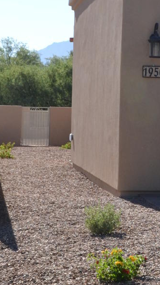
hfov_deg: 10.3
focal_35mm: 117
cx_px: 158
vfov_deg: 18.3
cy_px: 140
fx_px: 883
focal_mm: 22
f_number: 11
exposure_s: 1/500
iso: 400
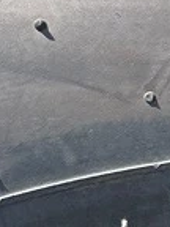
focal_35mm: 181
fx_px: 1185
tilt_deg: -51.8
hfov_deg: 7.4
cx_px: 475
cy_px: 20
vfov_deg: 10.9
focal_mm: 5.7
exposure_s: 1/1972
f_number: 1.5
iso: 50
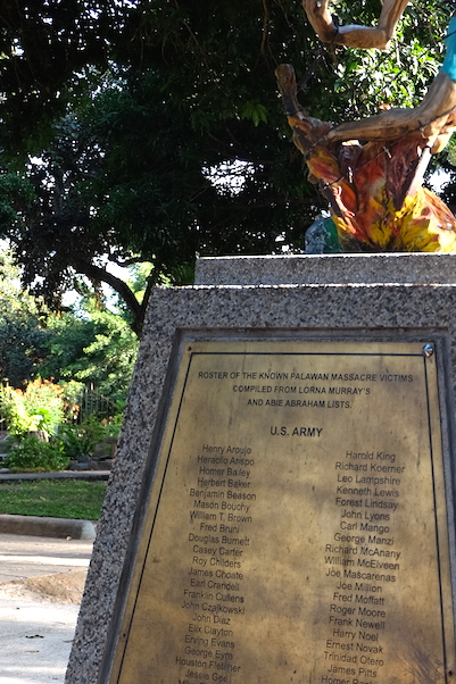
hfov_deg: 18.3
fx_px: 1407
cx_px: 341
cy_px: 478
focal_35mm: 74
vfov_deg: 27.1
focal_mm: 22.2
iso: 200
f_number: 4
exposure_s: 1/105
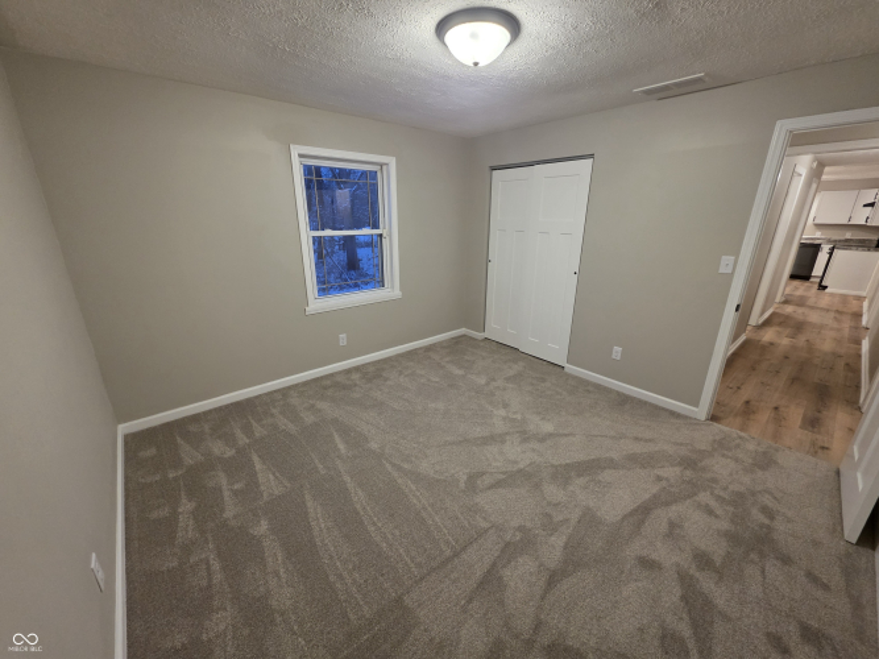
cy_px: 330
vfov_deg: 89.9
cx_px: 440
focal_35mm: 13
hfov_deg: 106.2
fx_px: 330
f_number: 1.9
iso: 400
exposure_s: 1/60
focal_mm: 2.2
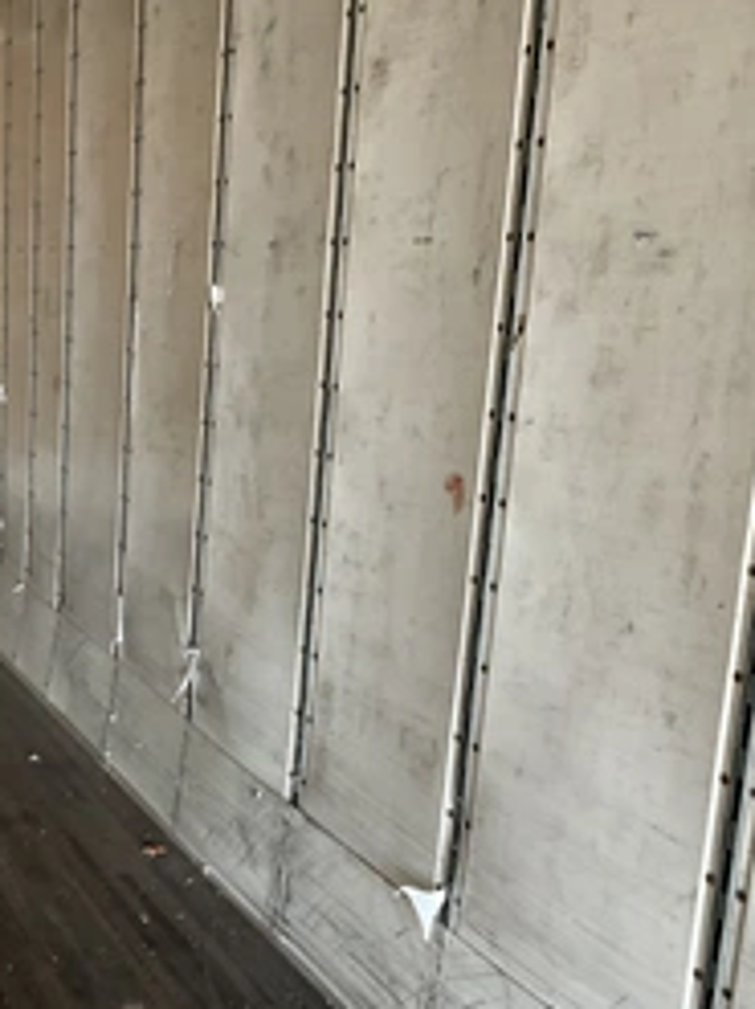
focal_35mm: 47
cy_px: 592
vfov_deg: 40.3
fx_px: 1368
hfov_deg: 30.6
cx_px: 241
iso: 160
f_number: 1.8
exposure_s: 1/60
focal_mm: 3
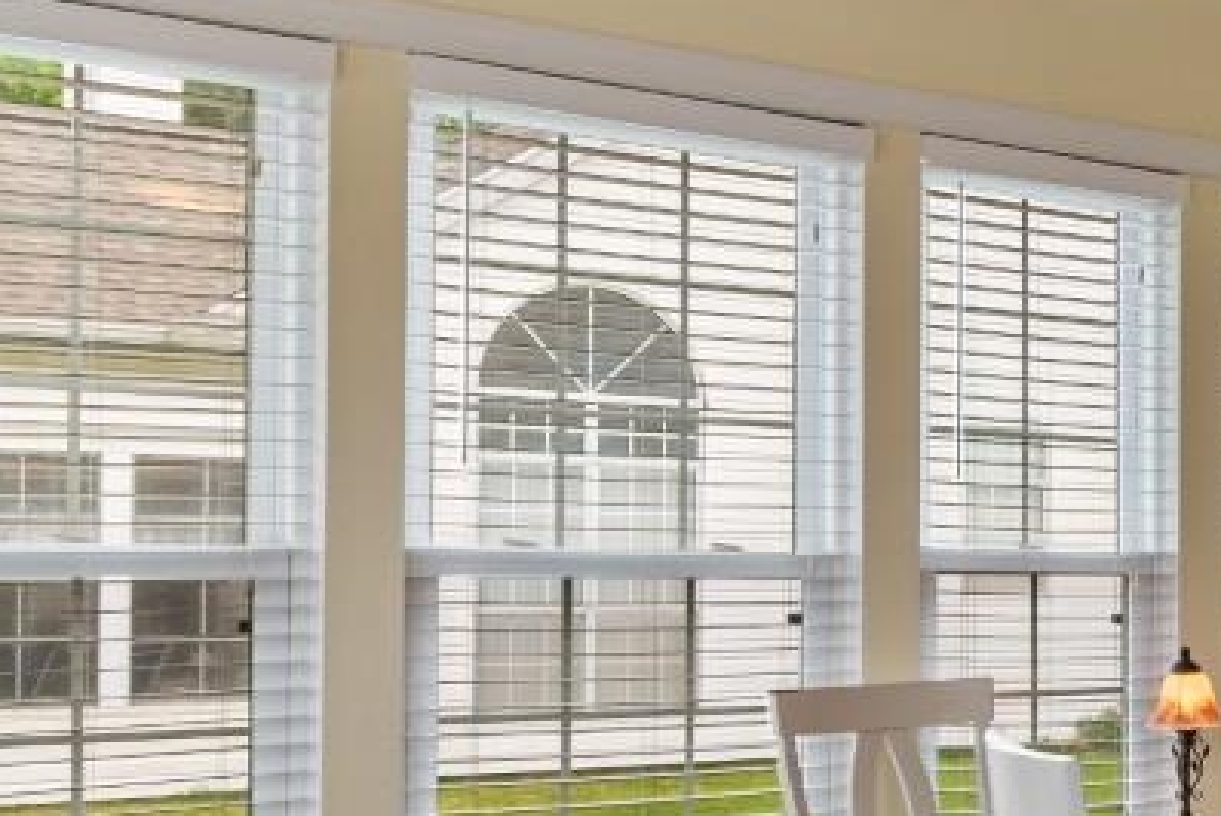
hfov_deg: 28.3
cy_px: 543
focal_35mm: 61
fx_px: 2070
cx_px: 1491
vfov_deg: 22.2
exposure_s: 1/30
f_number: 4.5
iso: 100
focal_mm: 10
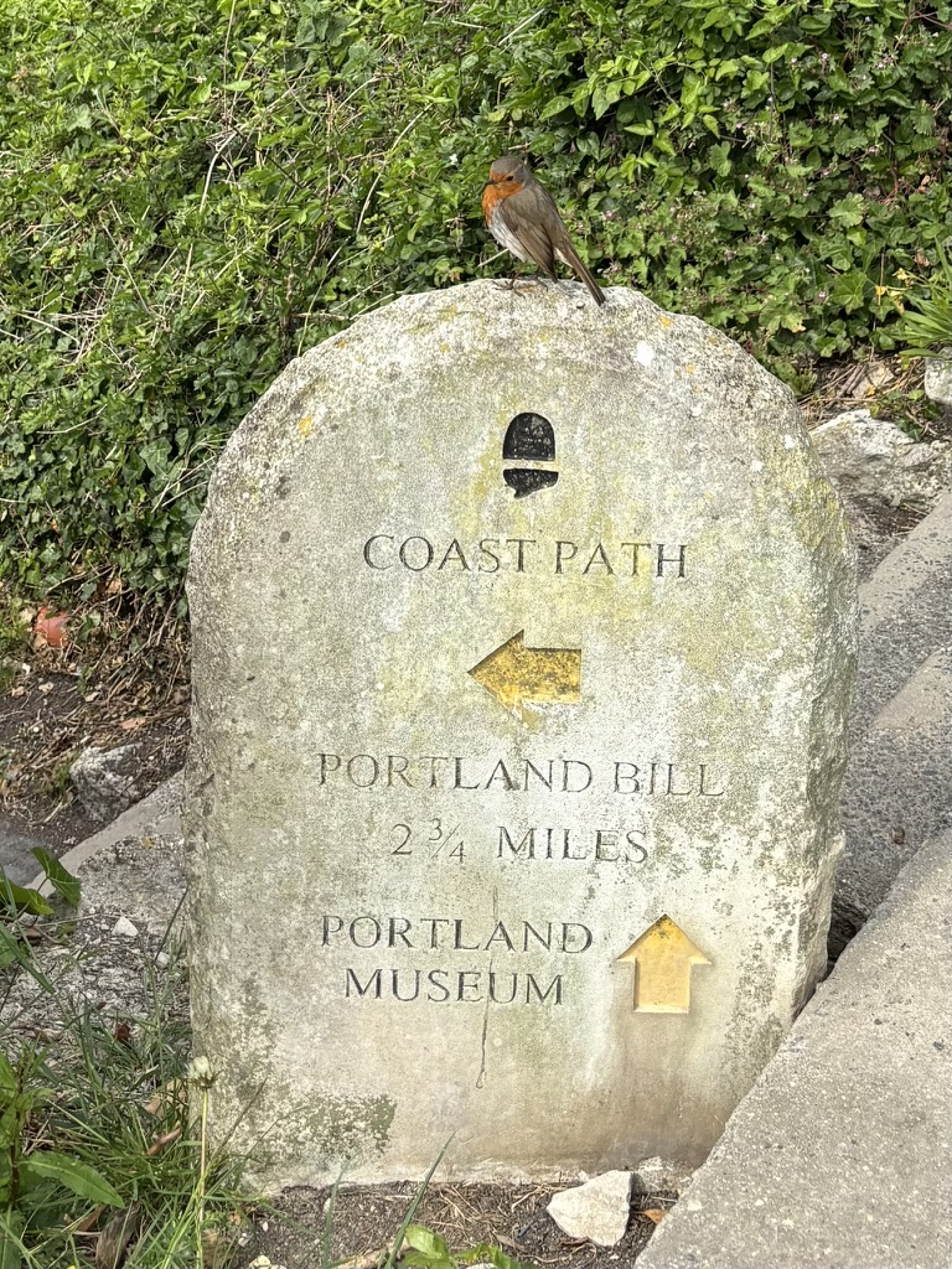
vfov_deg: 67.3
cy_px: 634
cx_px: 476
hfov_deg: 53.1
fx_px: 953
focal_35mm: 26
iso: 50
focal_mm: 5.96
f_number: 1.6
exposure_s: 1/1984
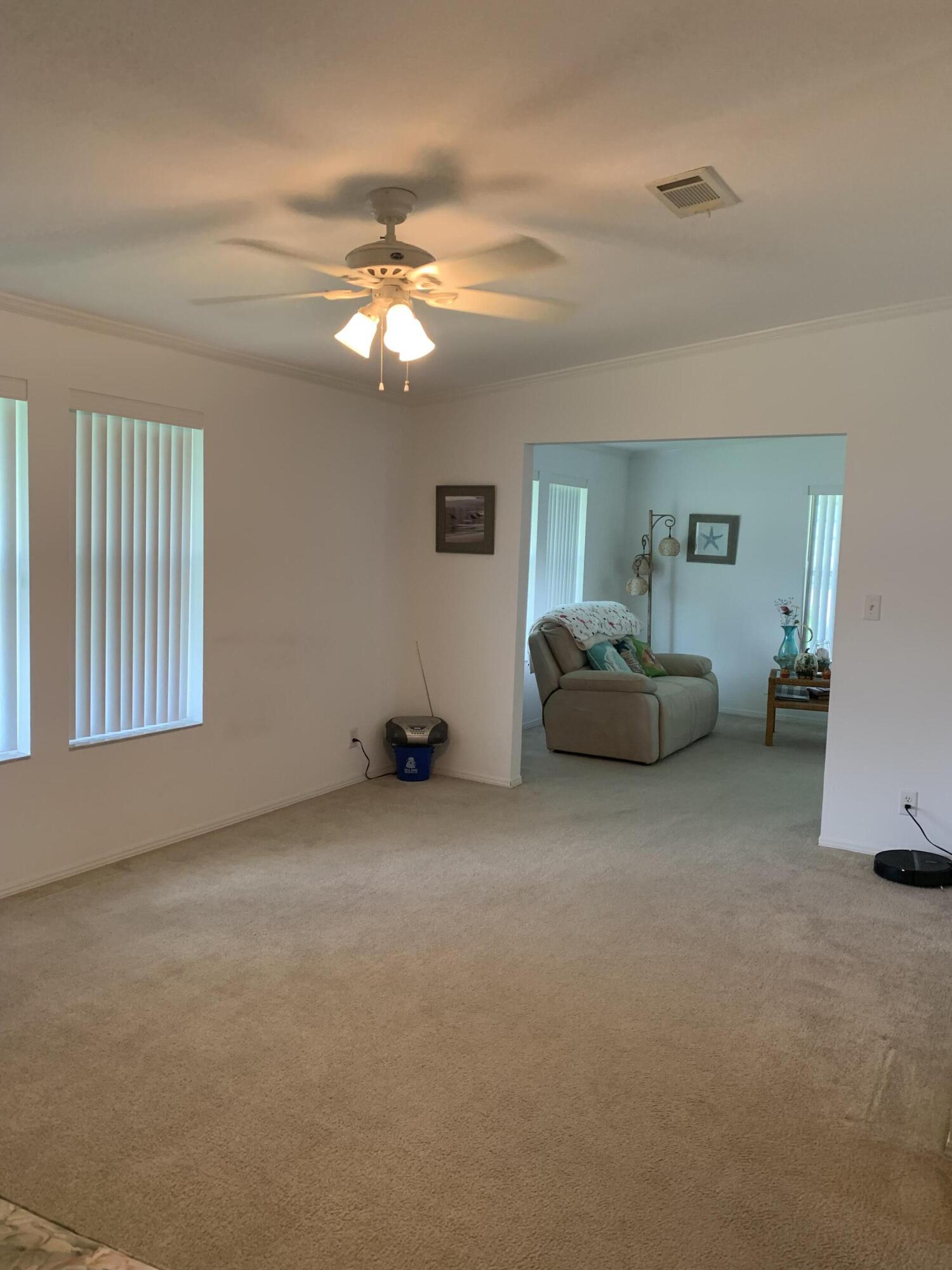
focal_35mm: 26
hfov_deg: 53.1
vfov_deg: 67.3
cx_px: 476
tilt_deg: -5.0
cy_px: 635
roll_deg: -2.2
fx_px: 953
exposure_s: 1/60
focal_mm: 4.25
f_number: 1.8
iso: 125
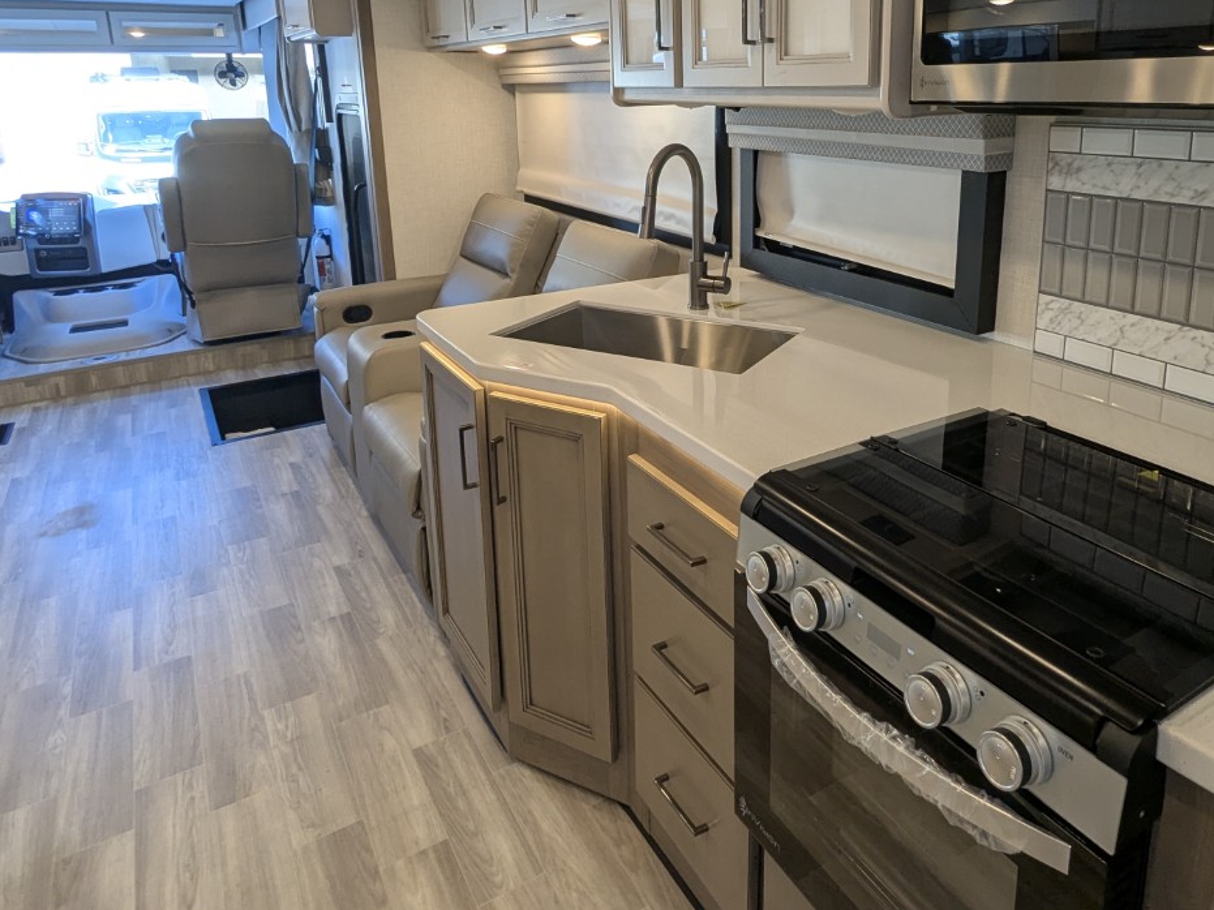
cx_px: 701
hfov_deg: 71.2
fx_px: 842
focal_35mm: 24
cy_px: 278
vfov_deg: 55.2
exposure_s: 1/47.8
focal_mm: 2.35
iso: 63
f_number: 2.2
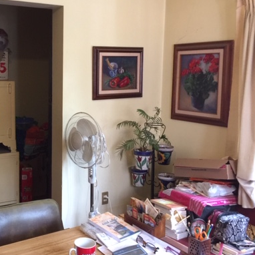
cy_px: 113
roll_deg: -0.4
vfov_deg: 39.1
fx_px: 358
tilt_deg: -5.7
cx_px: 48
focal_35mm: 43
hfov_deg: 37.6
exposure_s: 1/15
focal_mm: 4.15
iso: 80
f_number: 2.2
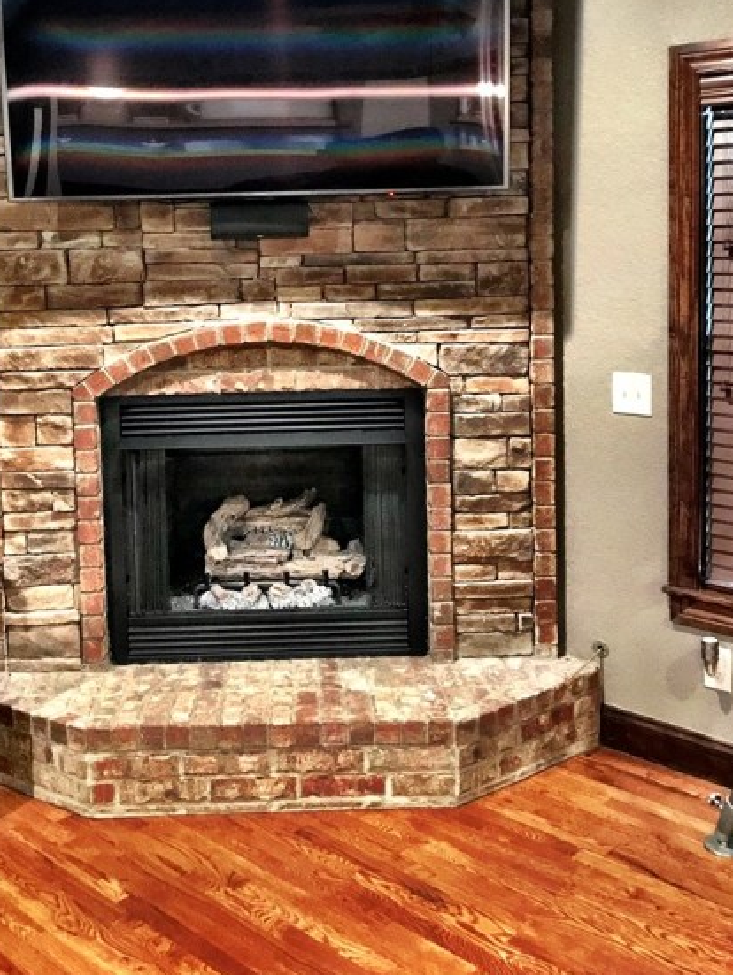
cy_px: 331
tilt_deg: -4.3
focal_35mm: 39
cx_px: 292
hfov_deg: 36.7
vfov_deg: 47.1
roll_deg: +1.9
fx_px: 1100
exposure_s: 1/4
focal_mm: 3.99
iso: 125
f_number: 1.8
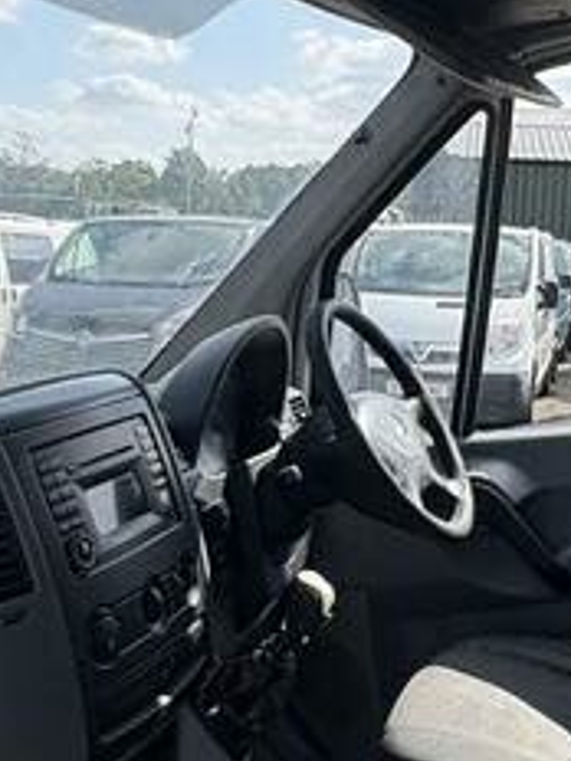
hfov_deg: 27.0
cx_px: 305
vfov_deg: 35.5
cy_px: 341
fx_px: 1188
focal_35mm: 54
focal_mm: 2.22
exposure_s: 1/1143
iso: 50
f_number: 2.2
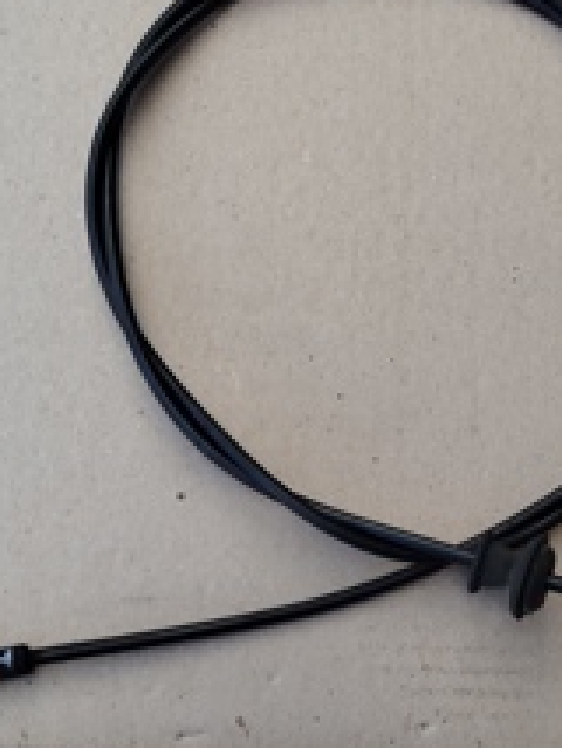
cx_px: 362
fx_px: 1168
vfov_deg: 34.7
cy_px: 569
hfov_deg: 26.9
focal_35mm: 54
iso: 50
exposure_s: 1/147
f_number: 1.7
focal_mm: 5.31
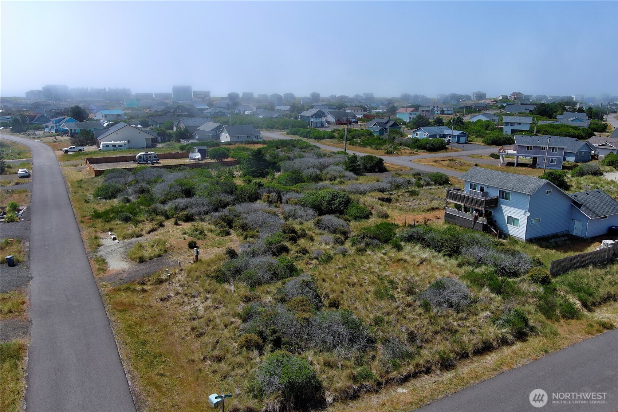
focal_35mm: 29
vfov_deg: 45.0
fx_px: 498
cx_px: 309
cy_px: 206
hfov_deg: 63.7
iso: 101
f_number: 2.8
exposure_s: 1/1486
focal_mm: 10.57
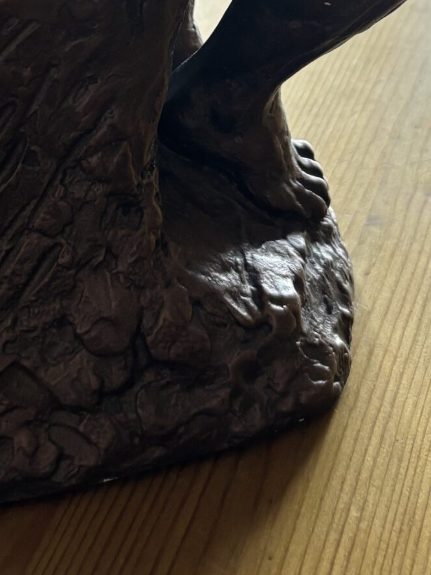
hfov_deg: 19.6
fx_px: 1244
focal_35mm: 75
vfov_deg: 23.7
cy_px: -118
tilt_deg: -23.9
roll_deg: +3.6
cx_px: 172
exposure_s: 1/60
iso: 160
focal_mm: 5.96
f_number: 1.6
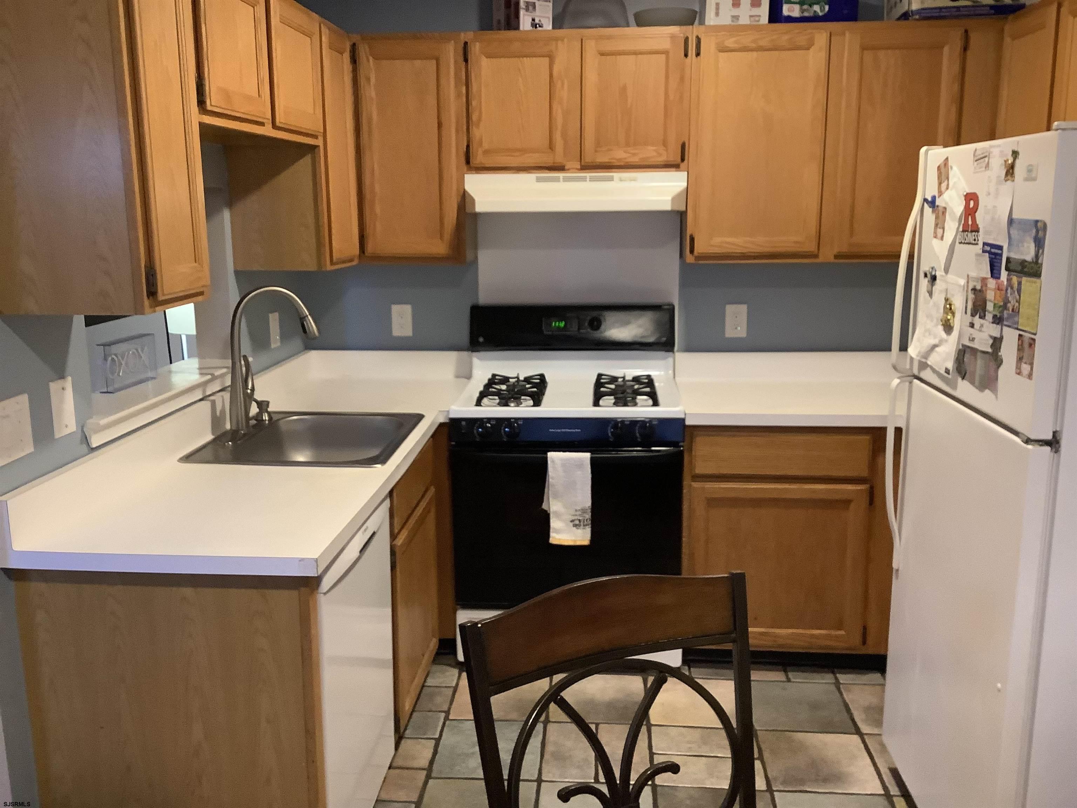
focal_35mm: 31
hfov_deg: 58.4
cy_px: 404
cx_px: 538
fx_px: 964
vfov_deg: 45.4
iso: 320
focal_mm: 3.3
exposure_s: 1/40
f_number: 2.4
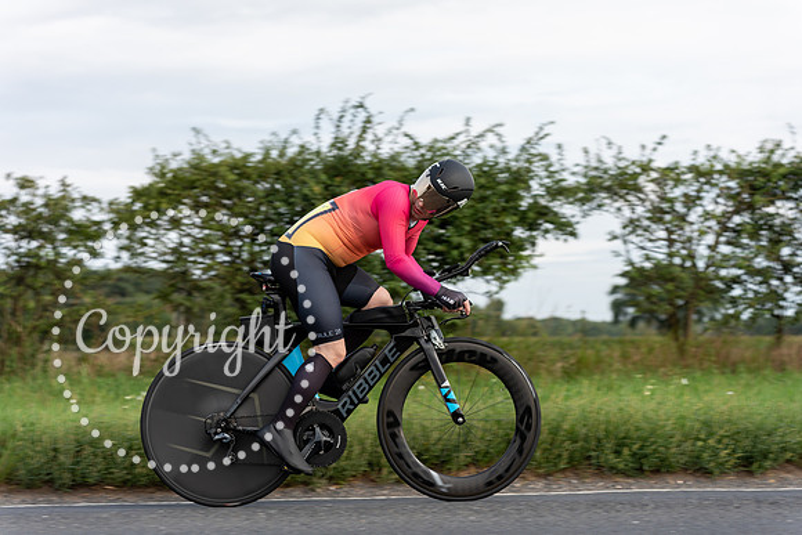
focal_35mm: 75
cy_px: 268
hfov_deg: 27.0
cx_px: 401
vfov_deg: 18.2
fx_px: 1671
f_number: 4
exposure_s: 1/640
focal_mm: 75
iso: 160
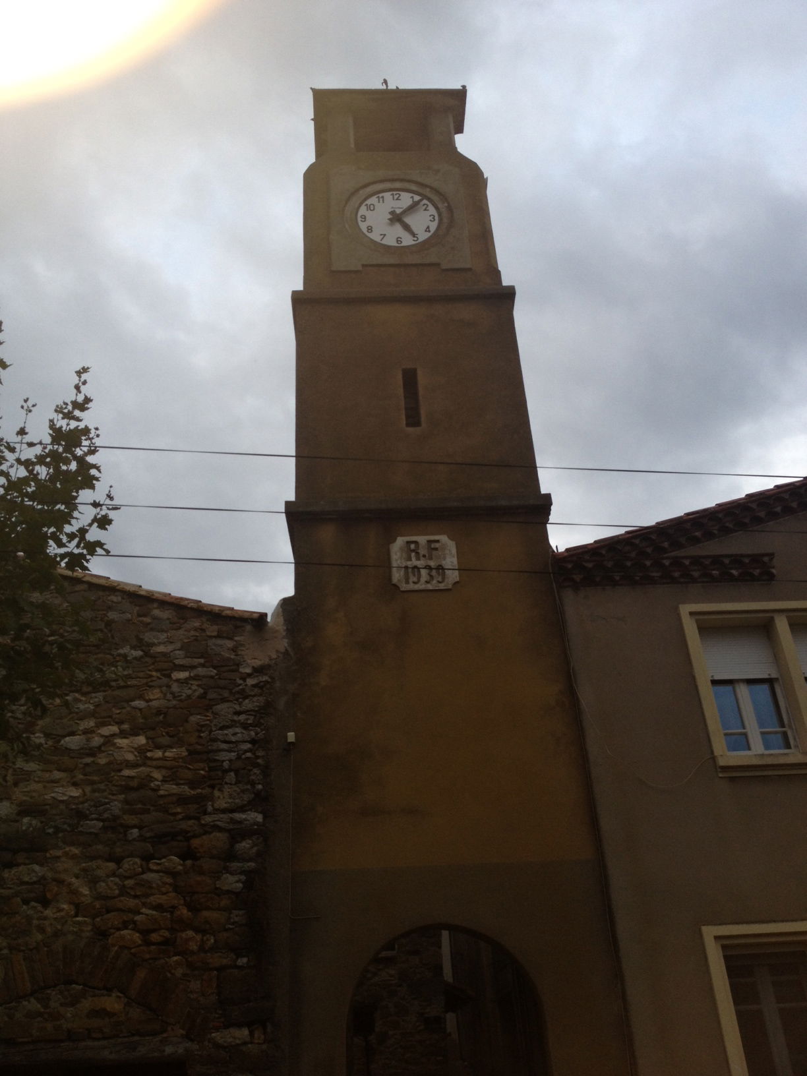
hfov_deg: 40.7
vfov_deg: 52.6
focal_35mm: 35
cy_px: 538
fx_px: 1088
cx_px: 404
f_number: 2.4
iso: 50
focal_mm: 4.28
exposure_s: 1/90
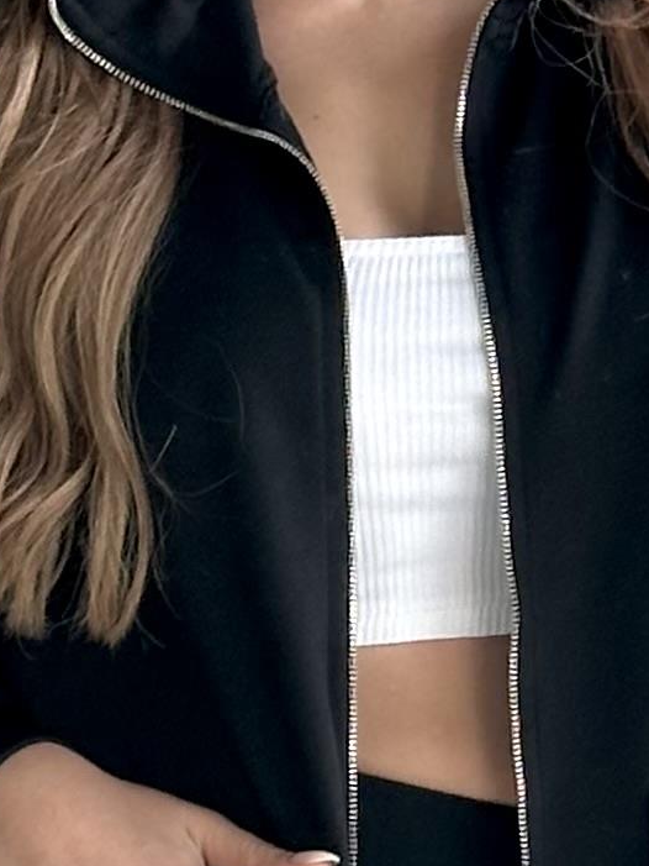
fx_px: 6897
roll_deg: -1.5
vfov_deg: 7.1
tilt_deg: -22.3
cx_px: 822
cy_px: 1154
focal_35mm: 276
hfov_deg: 5.4
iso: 64
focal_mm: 6.86
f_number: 1.78
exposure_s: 1/158
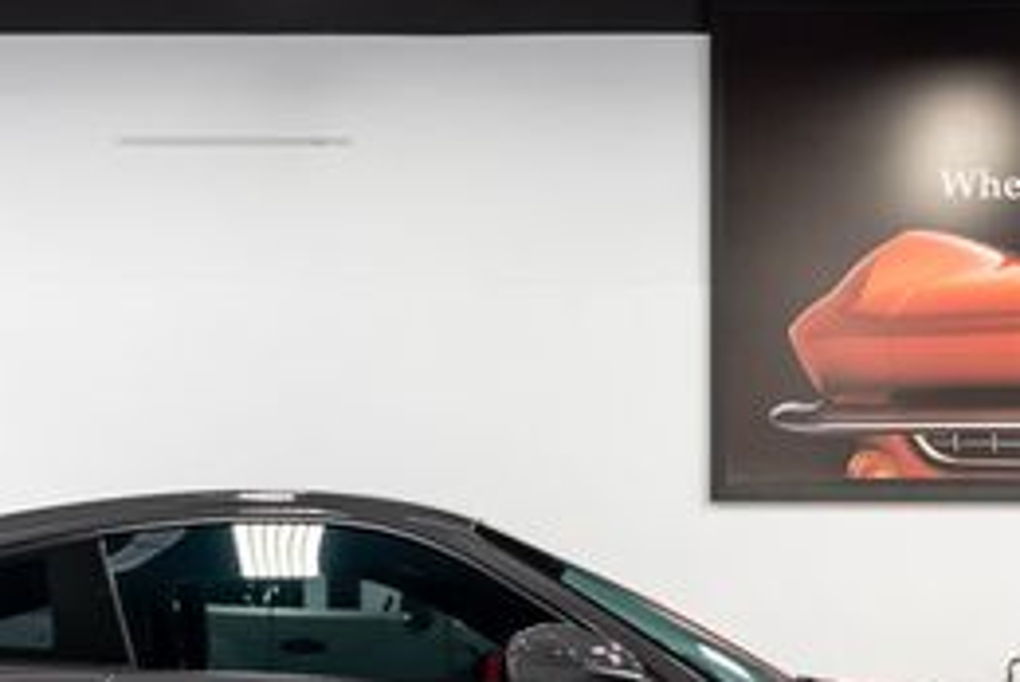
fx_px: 2439
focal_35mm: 86
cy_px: 664
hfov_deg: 23.5
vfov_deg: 15.7
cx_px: 373
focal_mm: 35
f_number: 4
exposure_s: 1/60
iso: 800
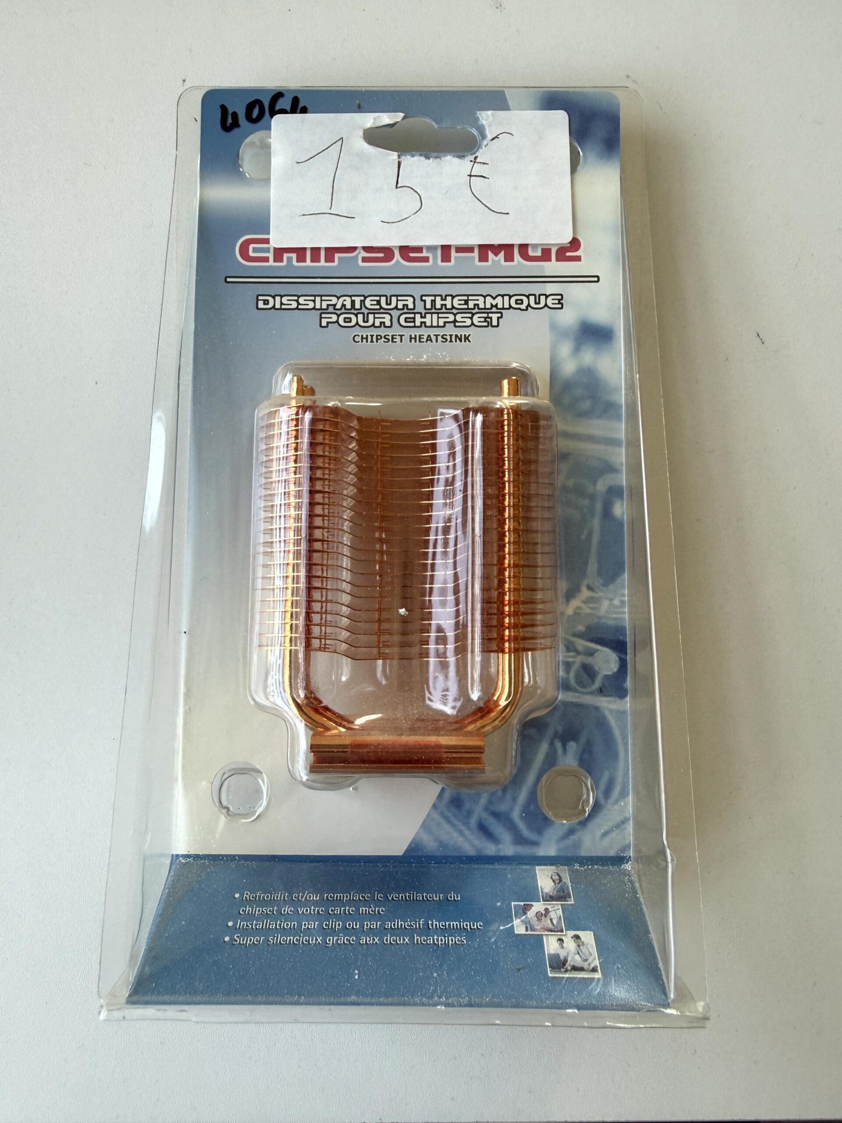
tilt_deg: -88.3
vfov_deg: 71.6
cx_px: 421
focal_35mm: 24
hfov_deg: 56.8
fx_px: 778
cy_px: 562
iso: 40
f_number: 2.2
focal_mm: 2.22
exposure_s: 1/99
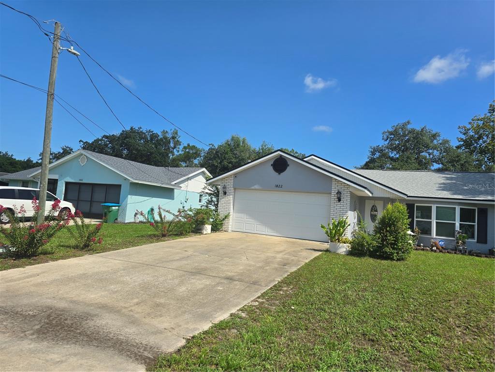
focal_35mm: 23
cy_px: 186
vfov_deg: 58.9
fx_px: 329
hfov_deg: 73.9
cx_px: 248
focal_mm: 6.3
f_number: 1.7
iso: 12
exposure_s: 1/1005
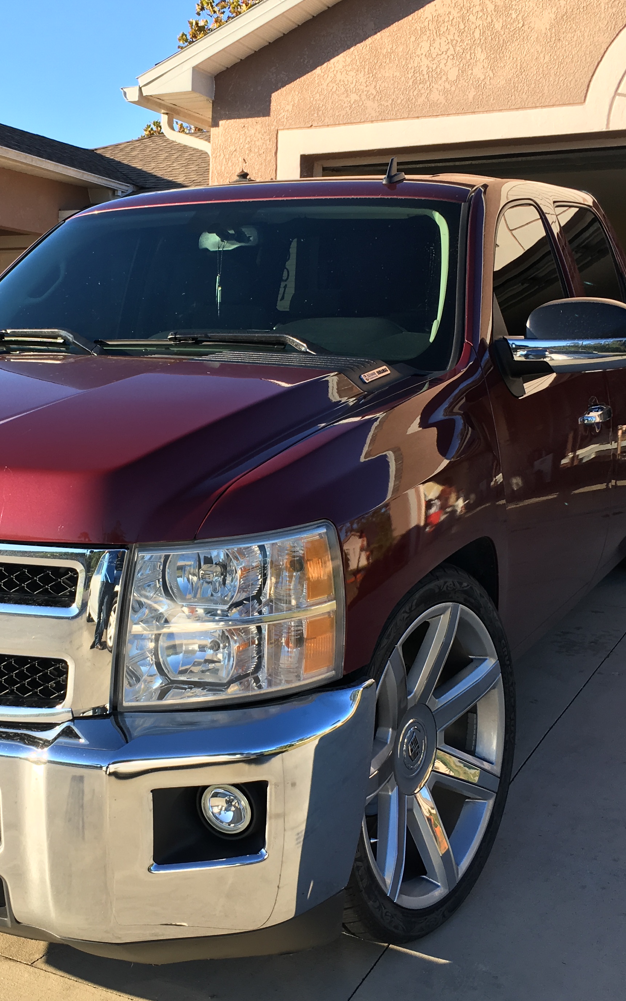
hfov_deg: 28.1
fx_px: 1228
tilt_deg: -6.8
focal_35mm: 45
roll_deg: -1.1
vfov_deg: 44.4
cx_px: 151
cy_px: 514
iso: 25
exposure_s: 1/591
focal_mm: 4.15
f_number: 2.2
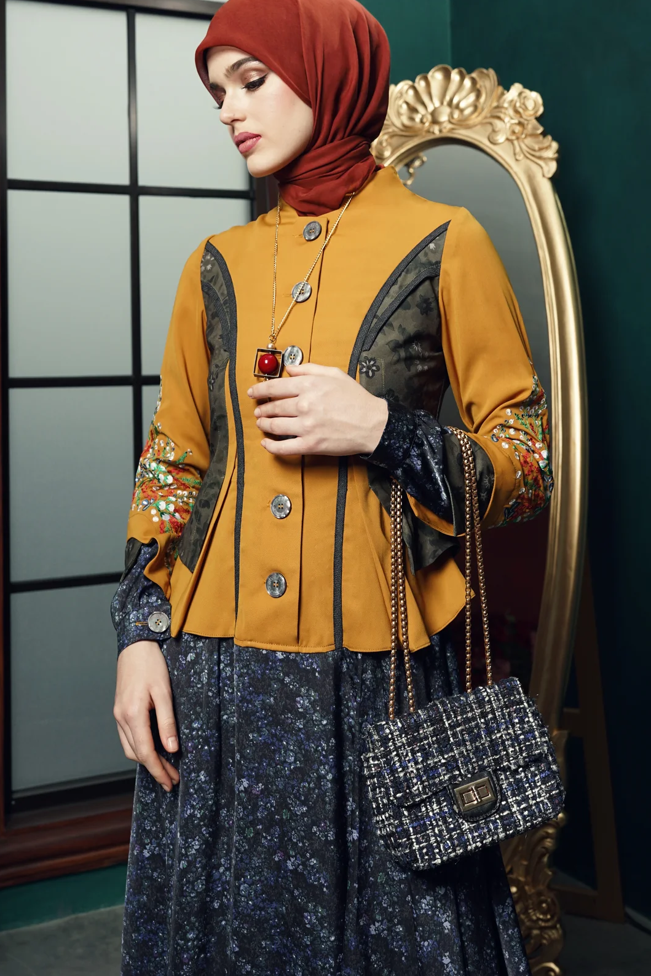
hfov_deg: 23.0
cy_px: 465
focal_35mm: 59
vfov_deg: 33.9
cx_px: 278
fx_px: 1601
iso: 400
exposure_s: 1/80
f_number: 9
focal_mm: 50
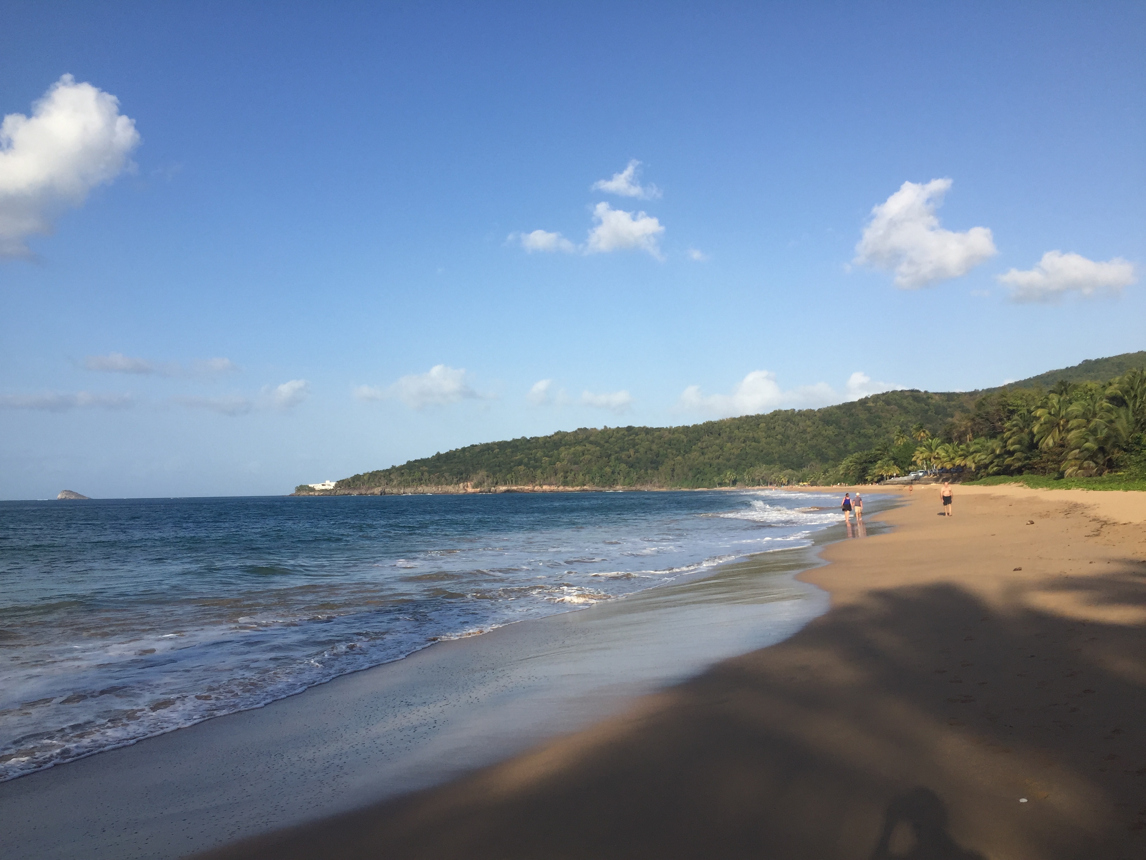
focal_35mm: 29
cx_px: 573
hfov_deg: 61.7
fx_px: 960
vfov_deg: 48.2
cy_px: 430
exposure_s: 1/2083
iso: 32
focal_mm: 4.15
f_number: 2.2
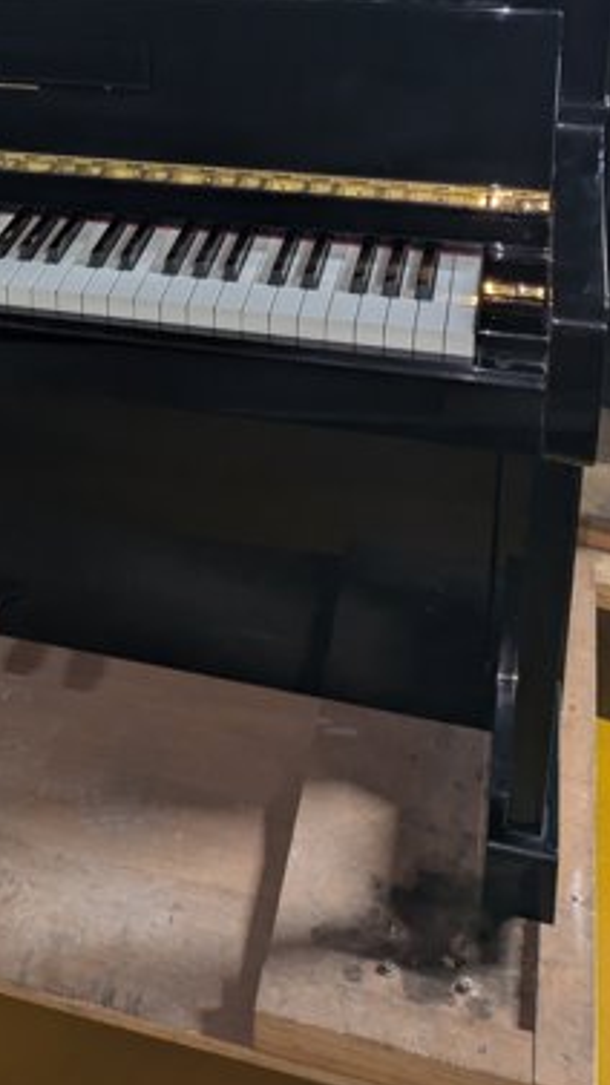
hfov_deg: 21.8
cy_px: 109
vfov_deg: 37.3
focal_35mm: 52
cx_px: -62
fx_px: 1496
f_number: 1.89
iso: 186
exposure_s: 1/30
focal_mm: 5.43
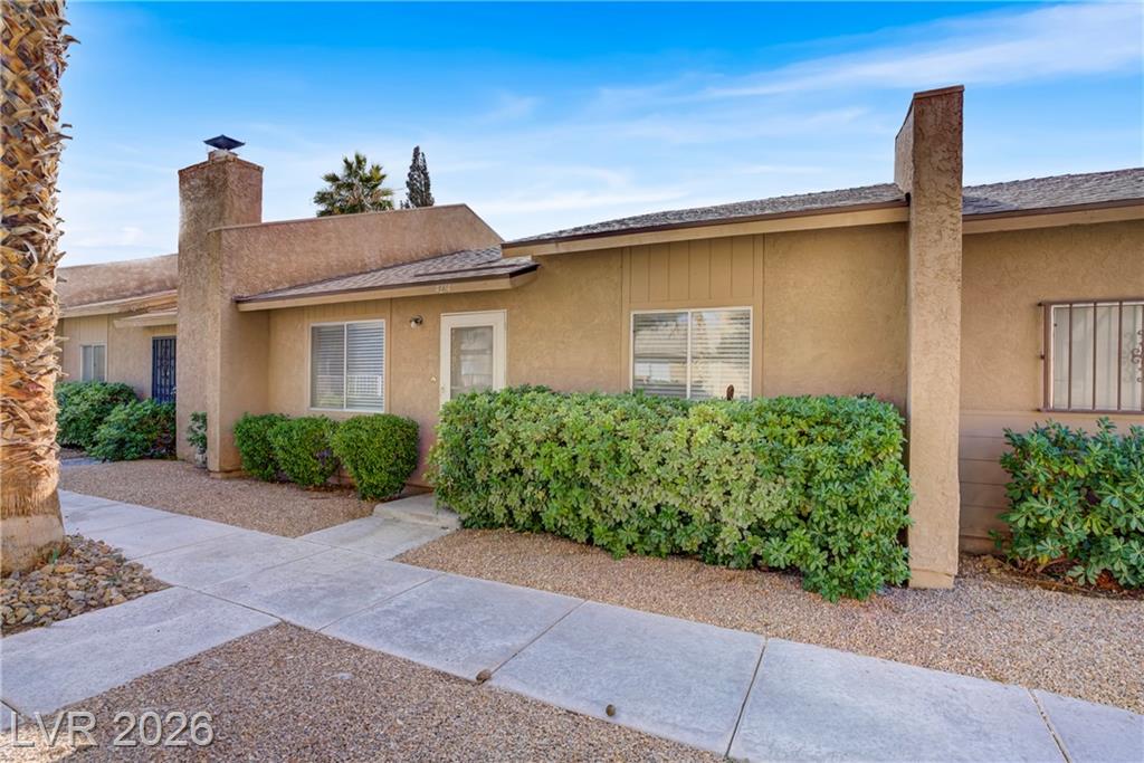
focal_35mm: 18
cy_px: 382
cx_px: 572
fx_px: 572
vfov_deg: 67.4
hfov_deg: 90.0
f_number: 8
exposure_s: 1/250
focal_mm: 18
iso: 400
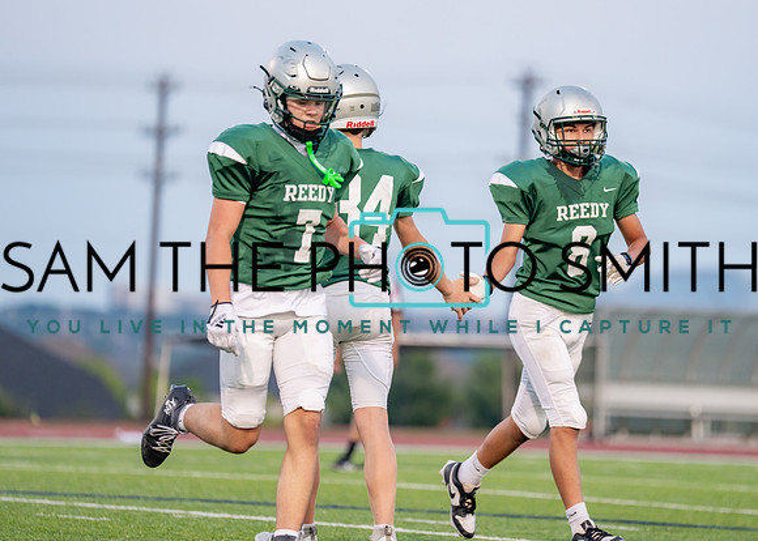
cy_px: 269
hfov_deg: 8.1
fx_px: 5334
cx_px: 423
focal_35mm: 248
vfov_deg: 5.8
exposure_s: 1/1250
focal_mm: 191
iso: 800
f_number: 2.8
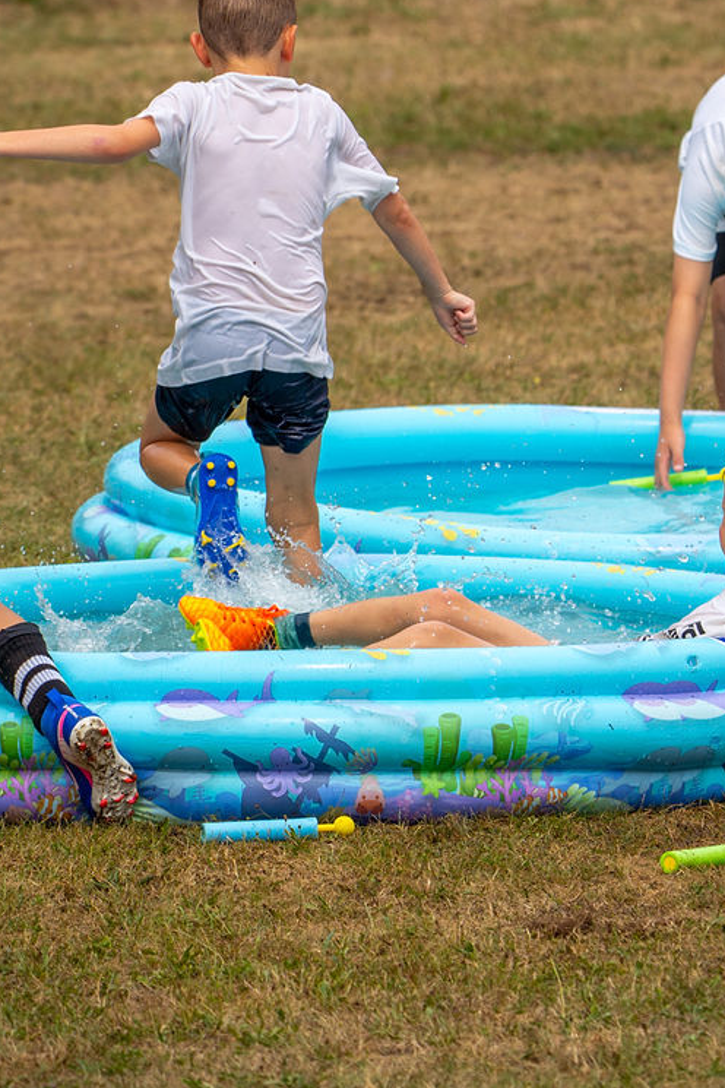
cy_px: 273
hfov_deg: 2.3
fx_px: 18033
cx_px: 392
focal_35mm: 597
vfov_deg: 3.5
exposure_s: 1/800
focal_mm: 289
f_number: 7.1
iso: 200
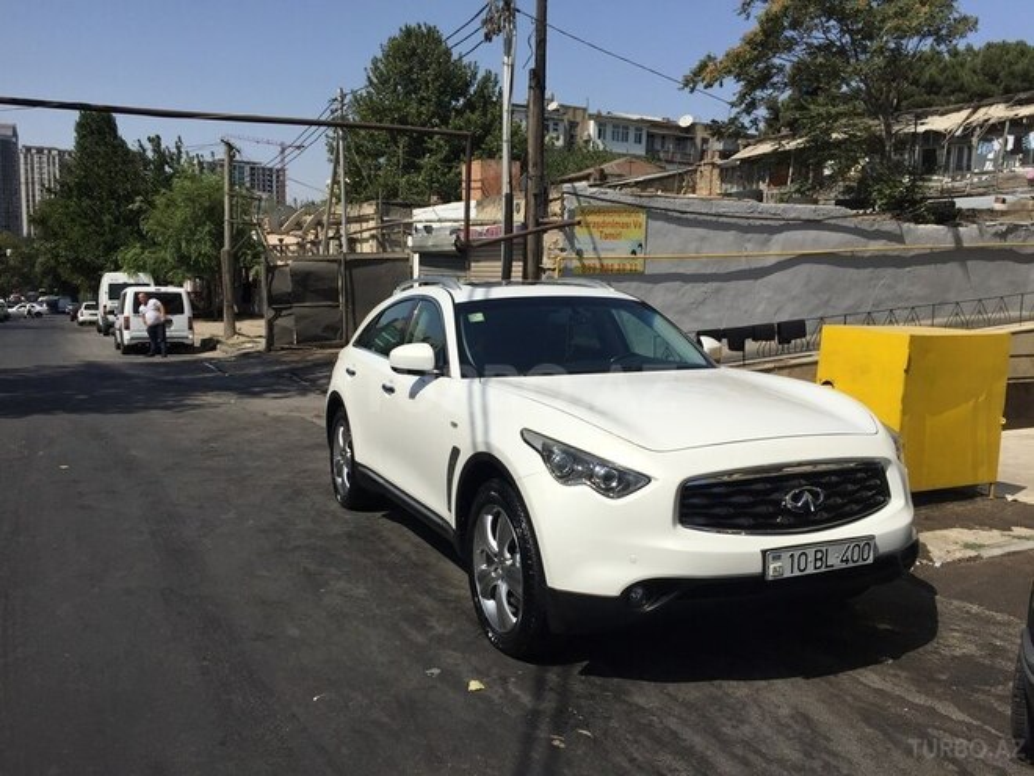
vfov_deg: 48.2
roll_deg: -3.0
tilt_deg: -8.1
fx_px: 866
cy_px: 388
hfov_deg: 61.7
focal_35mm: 29
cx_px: 517
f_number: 2.2
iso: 32
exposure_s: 1/3968
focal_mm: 4.15
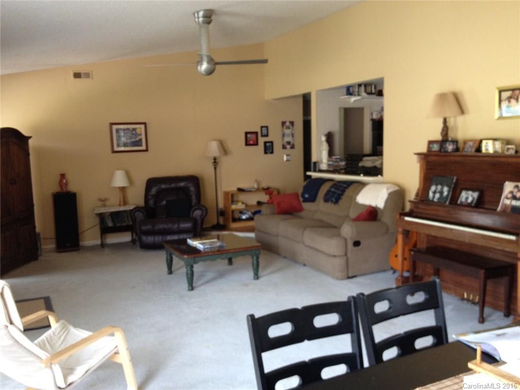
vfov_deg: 40.7
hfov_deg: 52.6
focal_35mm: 35
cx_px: 260
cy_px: 195
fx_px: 526
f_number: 2.4
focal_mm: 4.28
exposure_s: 1/20
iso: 160
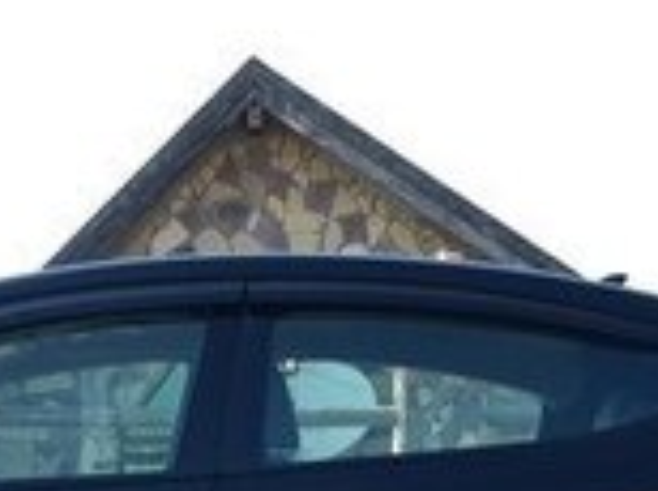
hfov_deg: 16.9
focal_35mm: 116
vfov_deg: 11.9
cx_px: 188
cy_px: 848
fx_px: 2202
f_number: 1.9
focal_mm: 3.6
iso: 40
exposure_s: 1/411
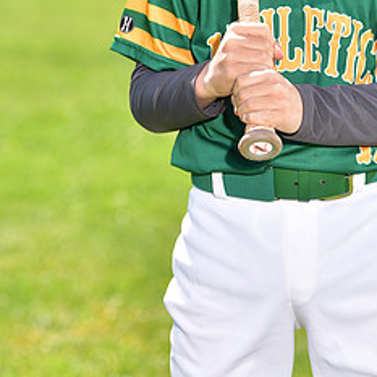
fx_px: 3906
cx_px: 308
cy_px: -74
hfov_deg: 5.5
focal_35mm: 317
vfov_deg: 5.5
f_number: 5
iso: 100
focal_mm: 150
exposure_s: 1/250
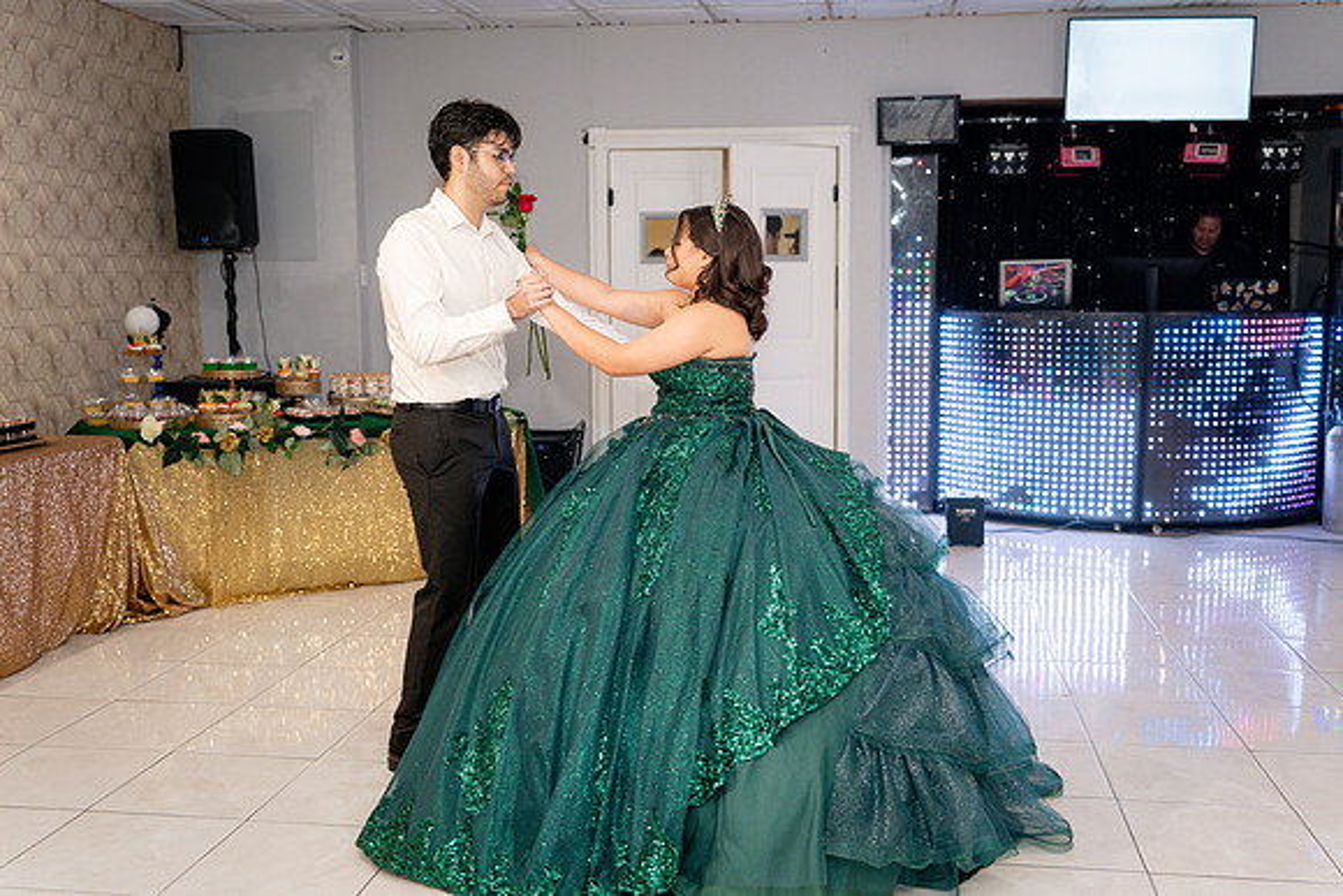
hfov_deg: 53.1
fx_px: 1344
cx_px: 682
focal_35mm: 36
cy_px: 448
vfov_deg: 36.9
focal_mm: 35
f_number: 2.8
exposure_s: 1/250
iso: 800
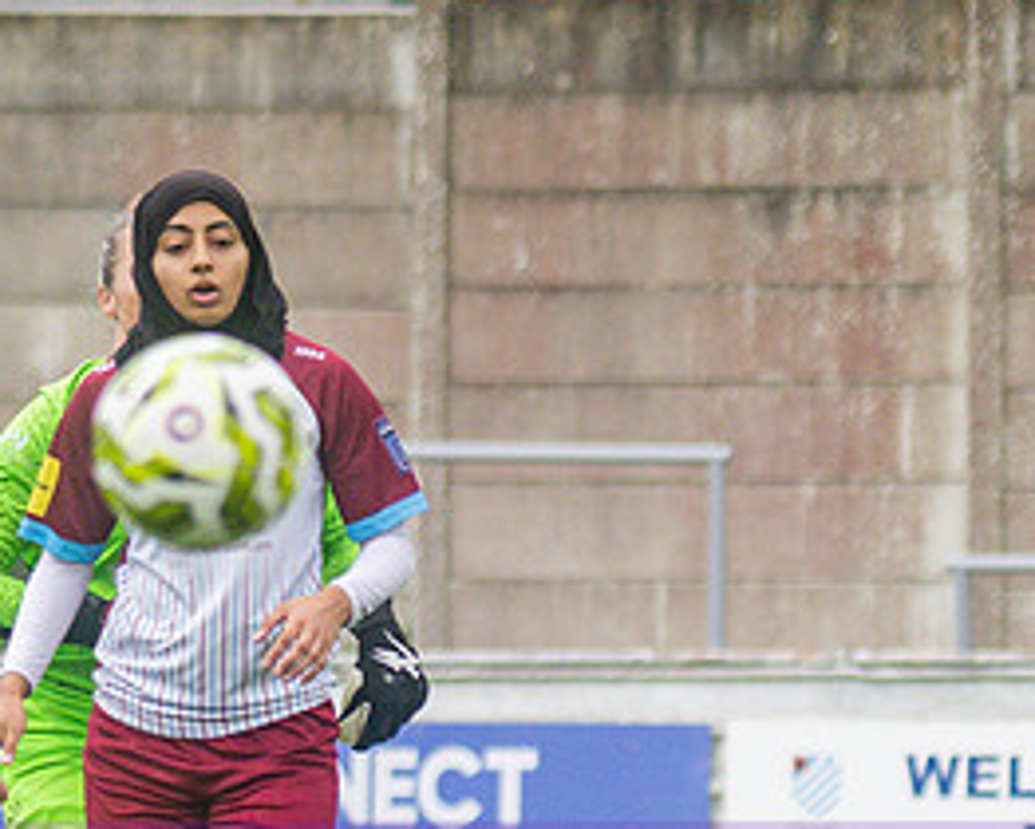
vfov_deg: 2.1
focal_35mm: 743
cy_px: 737
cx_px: -131
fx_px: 22777
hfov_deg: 2.6
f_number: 4
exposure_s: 1/1250
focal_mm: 145
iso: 400
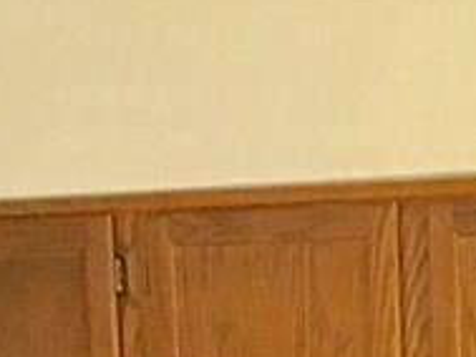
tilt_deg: -12.4
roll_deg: -0.9
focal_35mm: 157
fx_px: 2160
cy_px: 910
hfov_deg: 12.1
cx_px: 655
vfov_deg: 8.5
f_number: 2.2
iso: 200
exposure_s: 1/24
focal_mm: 4.15
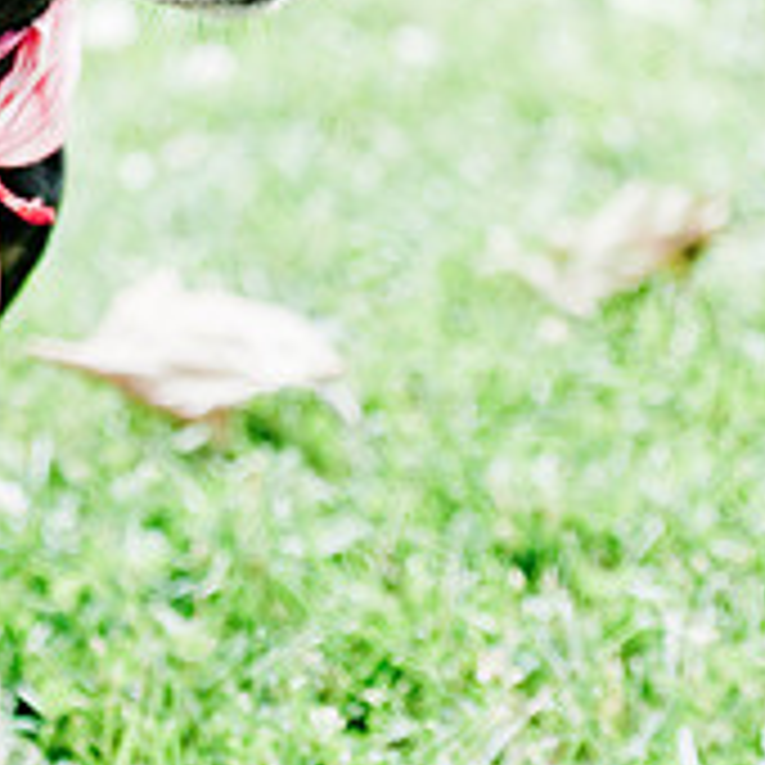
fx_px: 7601
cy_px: 83
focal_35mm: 304
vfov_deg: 5.8
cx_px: -216
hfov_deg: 5.7
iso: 200
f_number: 2.8
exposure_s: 1/640
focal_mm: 70
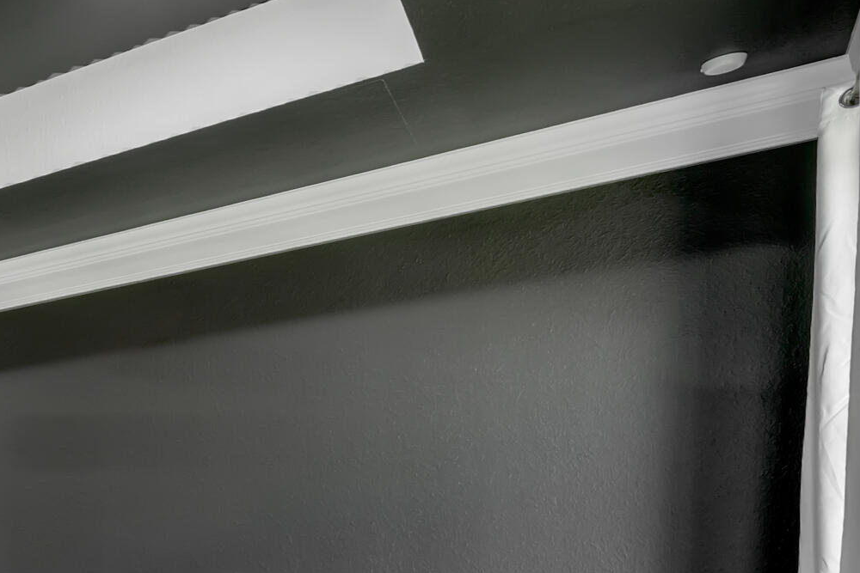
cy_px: 679
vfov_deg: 28.1
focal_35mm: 42
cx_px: -405
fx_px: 1003
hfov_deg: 29.6
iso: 250
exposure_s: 1/8
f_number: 7.1
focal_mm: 14
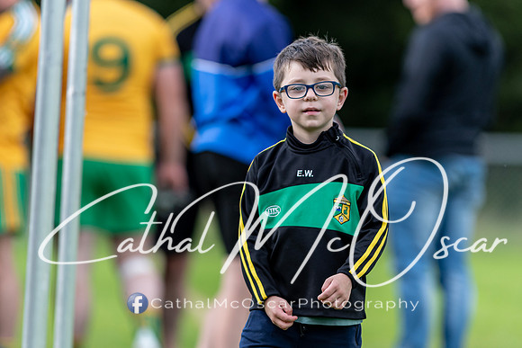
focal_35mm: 468
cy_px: 174
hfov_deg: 4.4
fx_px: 6794
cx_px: 261
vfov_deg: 2.9
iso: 560
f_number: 2.8
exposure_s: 1/1600
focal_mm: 300
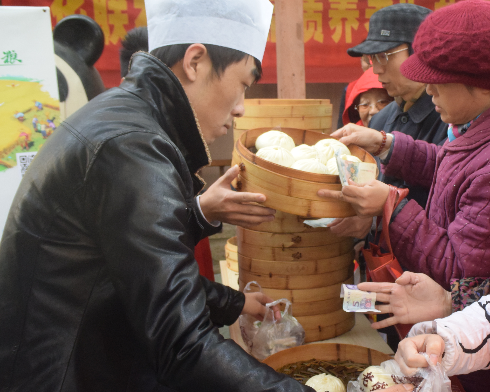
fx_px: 624
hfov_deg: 42.0
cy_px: 237
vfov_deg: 34.8
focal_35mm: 43
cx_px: 345
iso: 450
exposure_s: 1/125
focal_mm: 10
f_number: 3.5
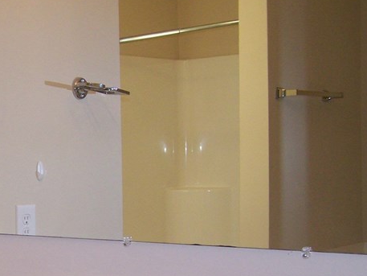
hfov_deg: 22.0
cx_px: -16
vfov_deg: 17.1
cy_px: 259
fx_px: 901
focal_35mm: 85
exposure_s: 1/60
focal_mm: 6.3
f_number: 2.8
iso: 160
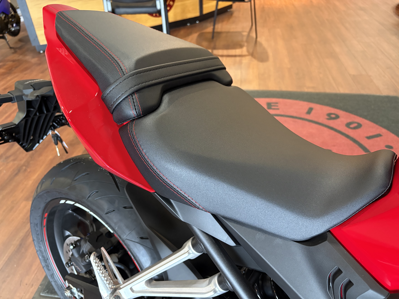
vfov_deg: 53.1
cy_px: 150
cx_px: 200
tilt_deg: -36.6
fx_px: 300
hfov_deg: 67.3
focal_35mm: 26
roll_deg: +2.6
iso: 500
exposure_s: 1/60
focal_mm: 5.96
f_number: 1.6
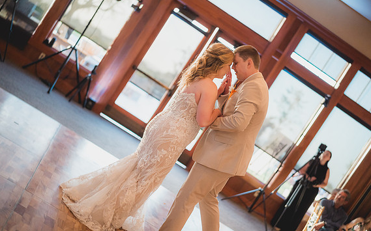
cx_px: 183
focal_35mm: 52
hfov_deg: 38.9
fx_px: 526
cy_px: 119
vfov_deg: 24.8
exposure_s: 1/1250
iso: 1250
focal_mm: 50
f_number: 1.4
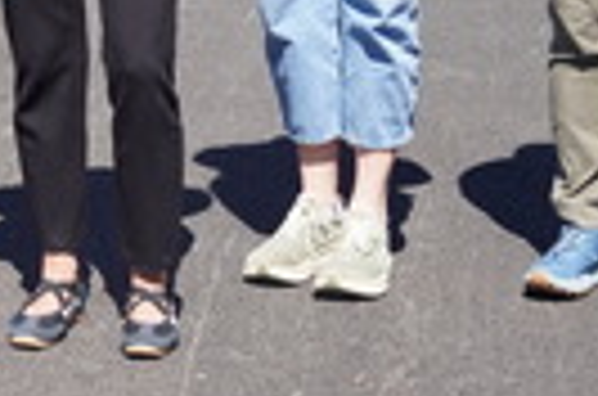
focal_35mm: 196
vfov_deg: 6.8
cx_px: 162
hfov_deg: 10.5
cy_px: -299
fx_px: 3250
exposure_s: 1/320
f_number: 5.6
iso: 100
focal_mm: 46.5
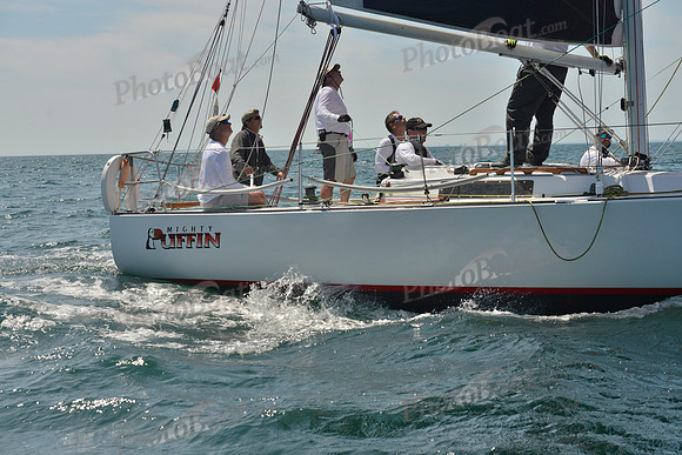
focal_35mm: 70
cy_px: 228
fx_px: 1326
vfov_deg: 19.5
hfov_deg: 28.8
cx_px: 341
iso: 400
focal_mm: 70
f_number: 9
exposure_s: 1/800
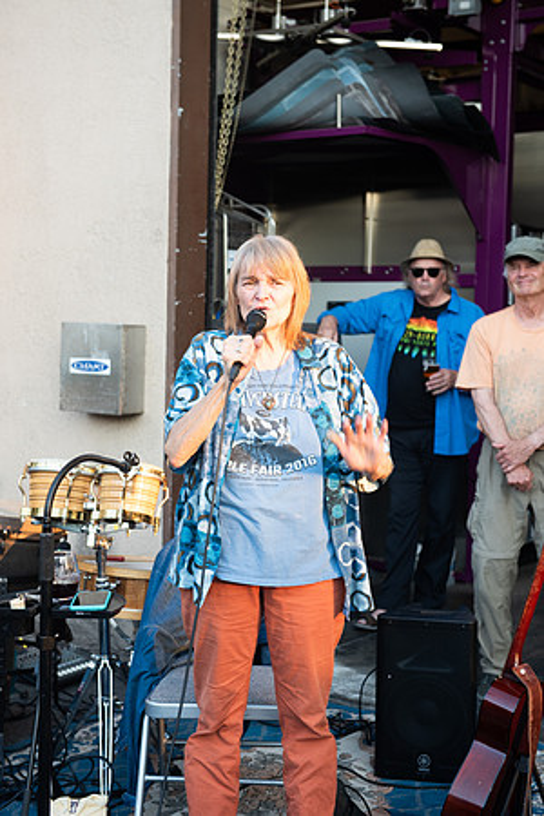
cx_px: 272
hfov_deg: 22.6
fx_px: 1360
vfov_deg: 33.4
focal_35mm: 60
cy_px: 408
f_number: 4
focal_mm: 60
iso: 400
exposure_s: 1/100
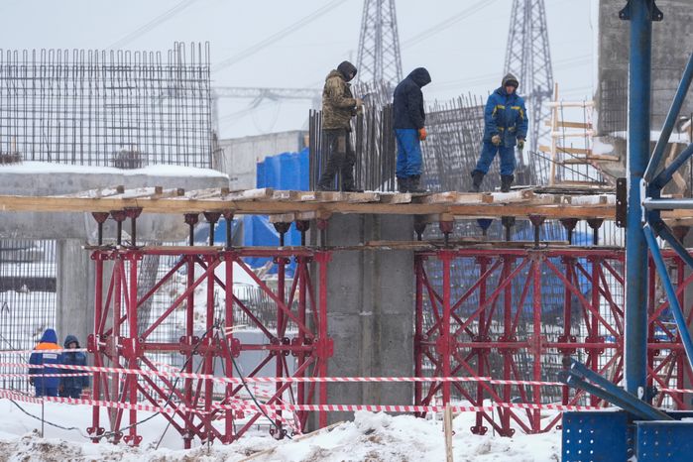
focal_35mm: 162
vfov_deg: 8.5
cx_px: 346
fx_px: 3118
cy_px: 231
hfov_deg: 12.7
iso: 1000
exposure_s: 1/400
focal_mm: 162
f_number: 4
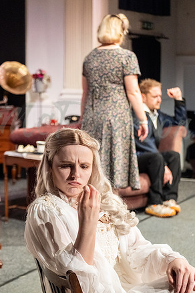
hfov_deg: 17.7
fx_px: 626
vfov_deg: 26.3
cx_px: 96
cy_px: 147
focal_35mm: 77
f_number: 3.2
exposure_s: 1/250
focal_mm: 50
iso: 2500
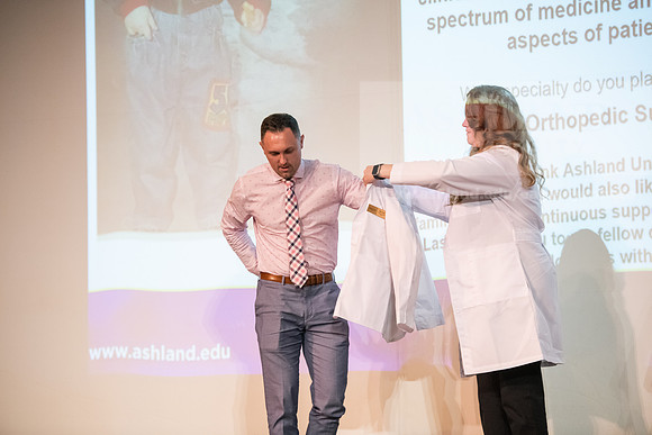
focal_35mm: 122
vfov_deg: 11.2
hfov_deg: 16.8
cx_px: 326
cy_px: 218
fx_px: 2210
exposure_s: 1/200
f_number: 3.2
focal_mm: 122
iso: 4000
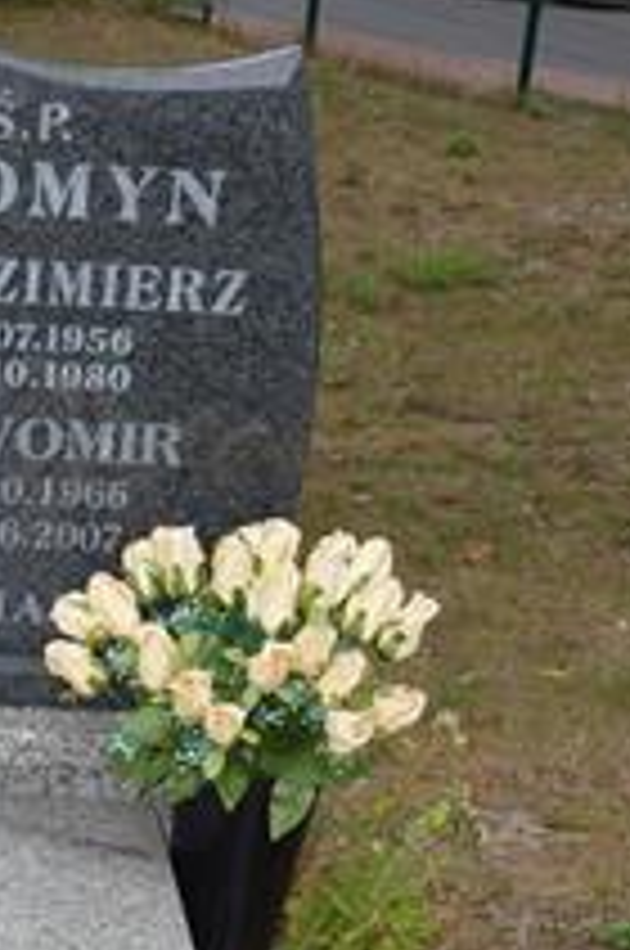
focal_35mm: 96
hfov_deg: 13.8
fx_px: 2515
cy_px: 995
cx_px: -180
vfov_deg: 20.5
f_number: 5
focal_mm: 21
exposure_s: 1/200
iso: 100
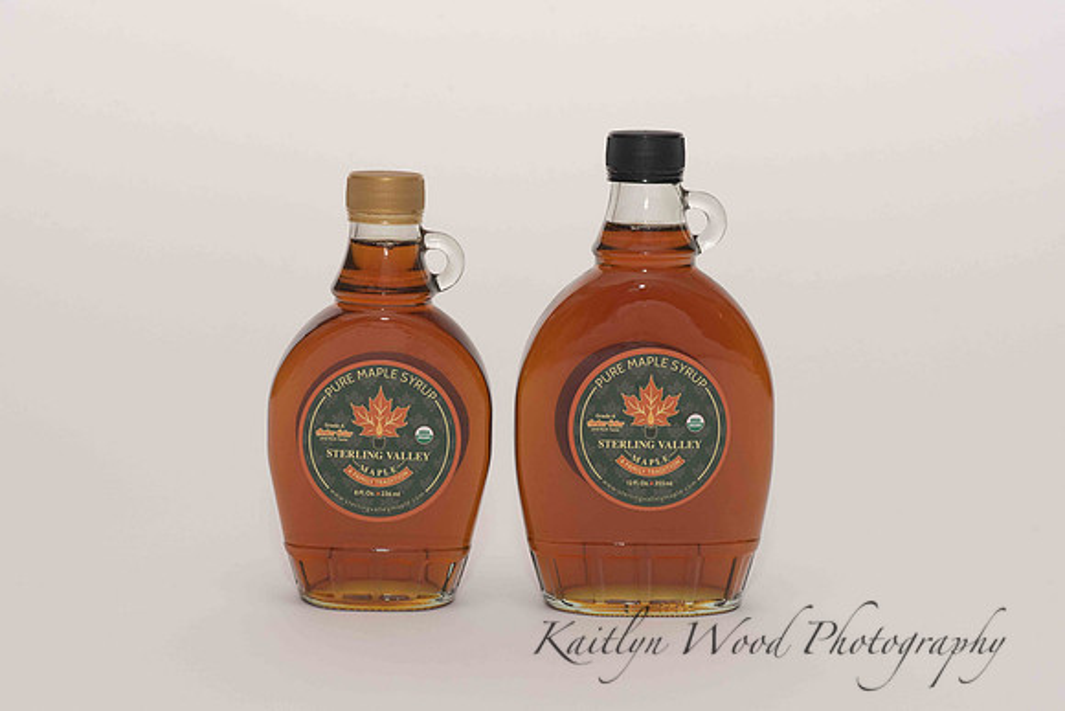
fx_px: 2519
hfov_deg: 23.9
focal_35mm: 85
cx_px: 532
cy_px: 356
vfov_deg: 16.1
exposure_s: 1/100
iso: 400
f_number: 13
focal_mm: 85
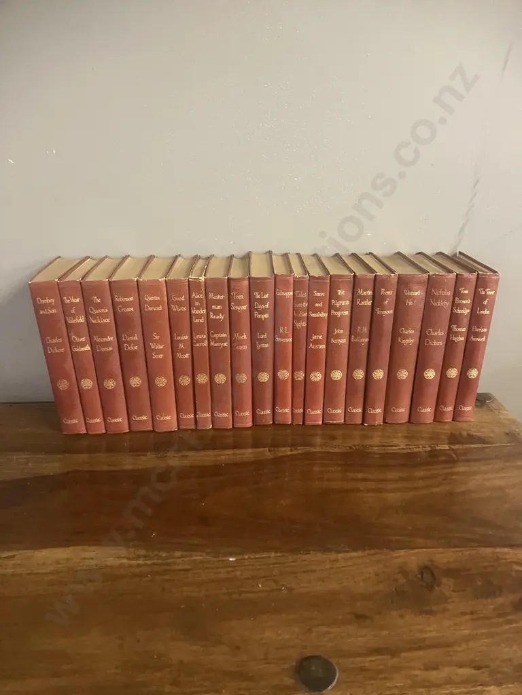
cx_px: 261
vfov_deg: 63.4
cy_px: 348
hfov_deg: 49.7
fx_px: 563
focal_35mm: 28
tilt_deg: -20.7
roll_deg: +0.3
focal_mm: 3.99
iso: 400
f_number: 1.8
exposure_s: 1/25
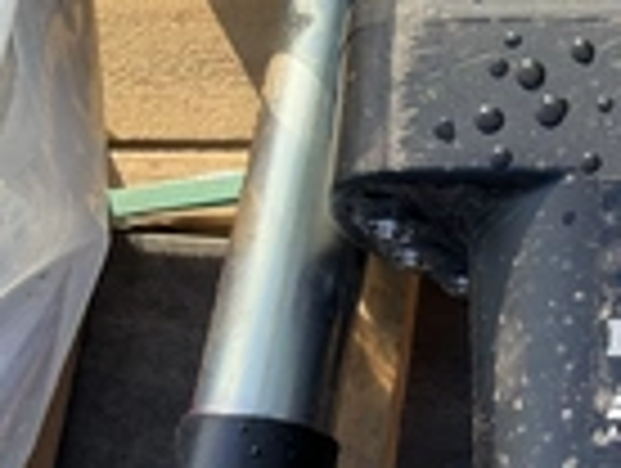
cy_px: 306
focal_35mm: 84
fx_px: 1510
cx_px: 828
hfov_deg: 20.9
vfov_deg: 17.6
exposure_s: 1/222
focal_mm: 3
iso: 20
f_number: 1.8
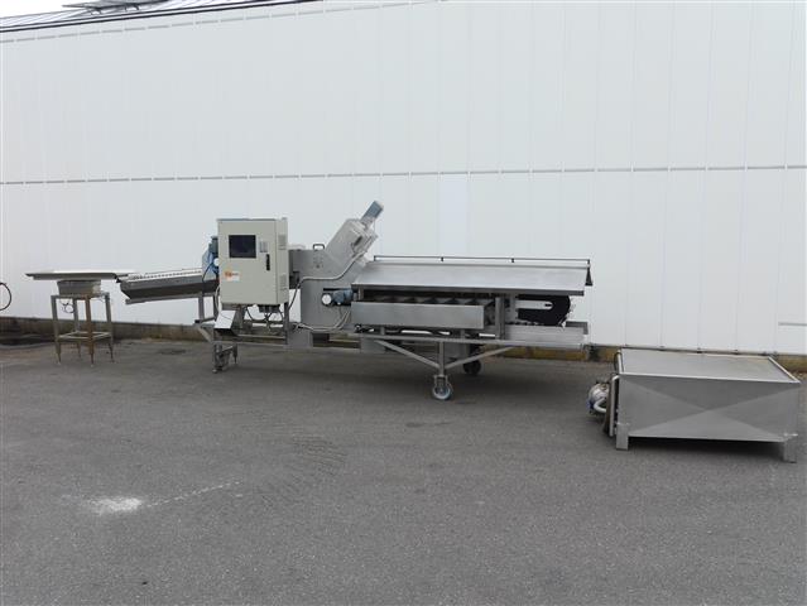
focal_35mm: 32
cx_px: 404
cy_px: 303
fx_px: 746
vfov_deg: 44.2
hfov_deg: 56.8
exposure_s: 1/250
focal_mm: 16
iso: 160
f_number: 6.3
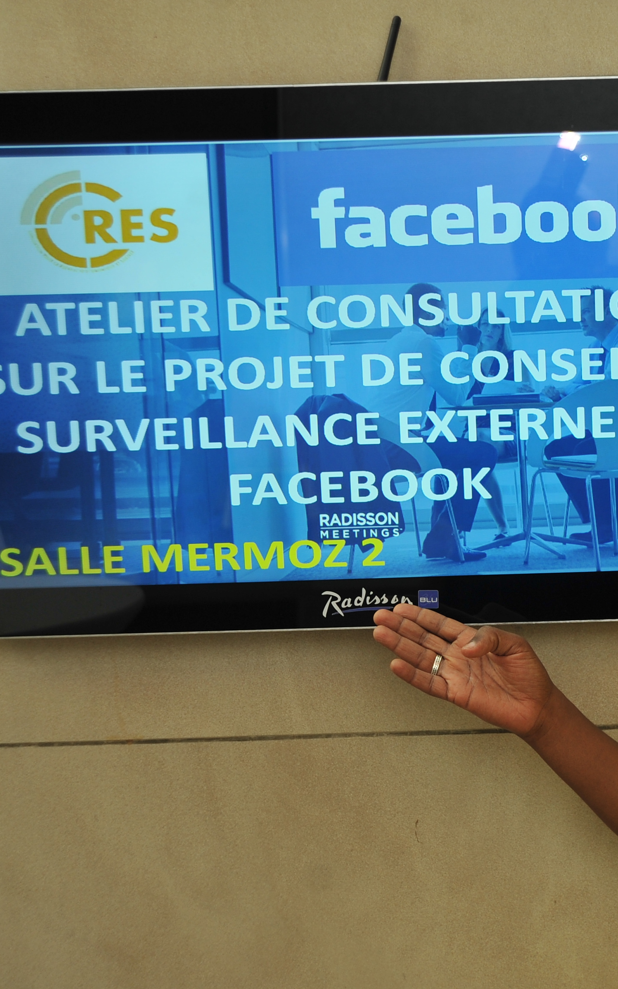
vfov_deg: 28.5
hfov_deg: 17.7
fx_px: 1940
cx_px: 593
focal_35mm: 72
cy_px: 600
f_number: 3.5
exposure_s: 1/100
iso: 400
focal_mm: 38
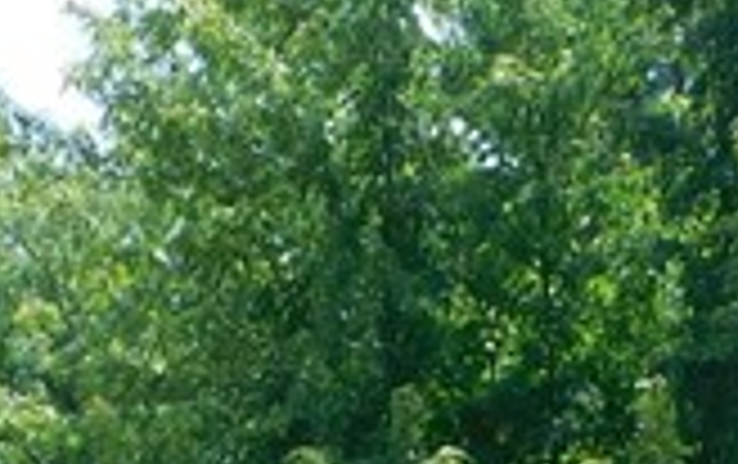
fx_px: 4793
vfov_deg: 5.2
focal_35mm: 238
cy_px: 1545
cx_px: 630
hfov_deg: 8.8
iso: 125
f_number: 3.5
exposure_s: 1/800
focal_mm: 6.3
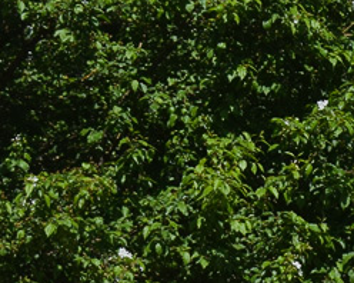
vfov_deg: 4.1
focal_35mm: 375
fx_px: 3929
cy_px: 519
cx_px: 719
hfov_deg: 5.1
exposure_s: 1/1250
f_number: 7.1
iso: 200
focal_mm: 55
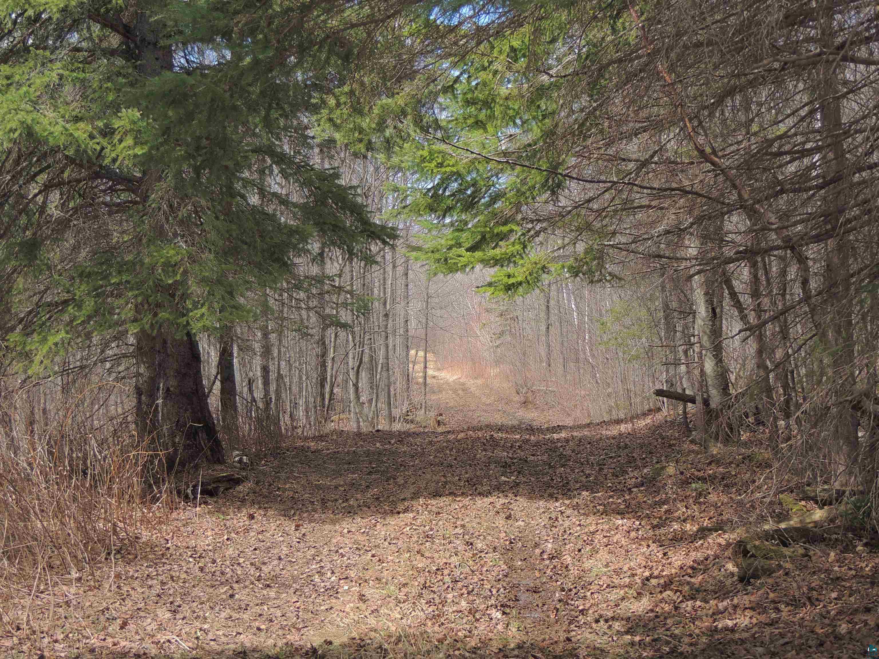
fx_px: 1524
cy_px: 330
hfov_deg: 32.2
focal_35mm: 60
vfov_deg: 24.4
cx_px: 440
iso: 100
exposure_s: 1/320
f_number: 3.7
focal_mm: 10.7
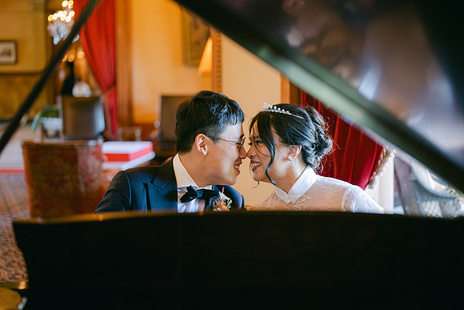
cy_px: 155
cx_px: 232
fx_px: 645
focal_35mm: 50
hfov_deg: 39.6
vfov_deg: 27.0
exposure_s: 1/125
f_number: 1.8
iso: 1250
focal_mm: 50
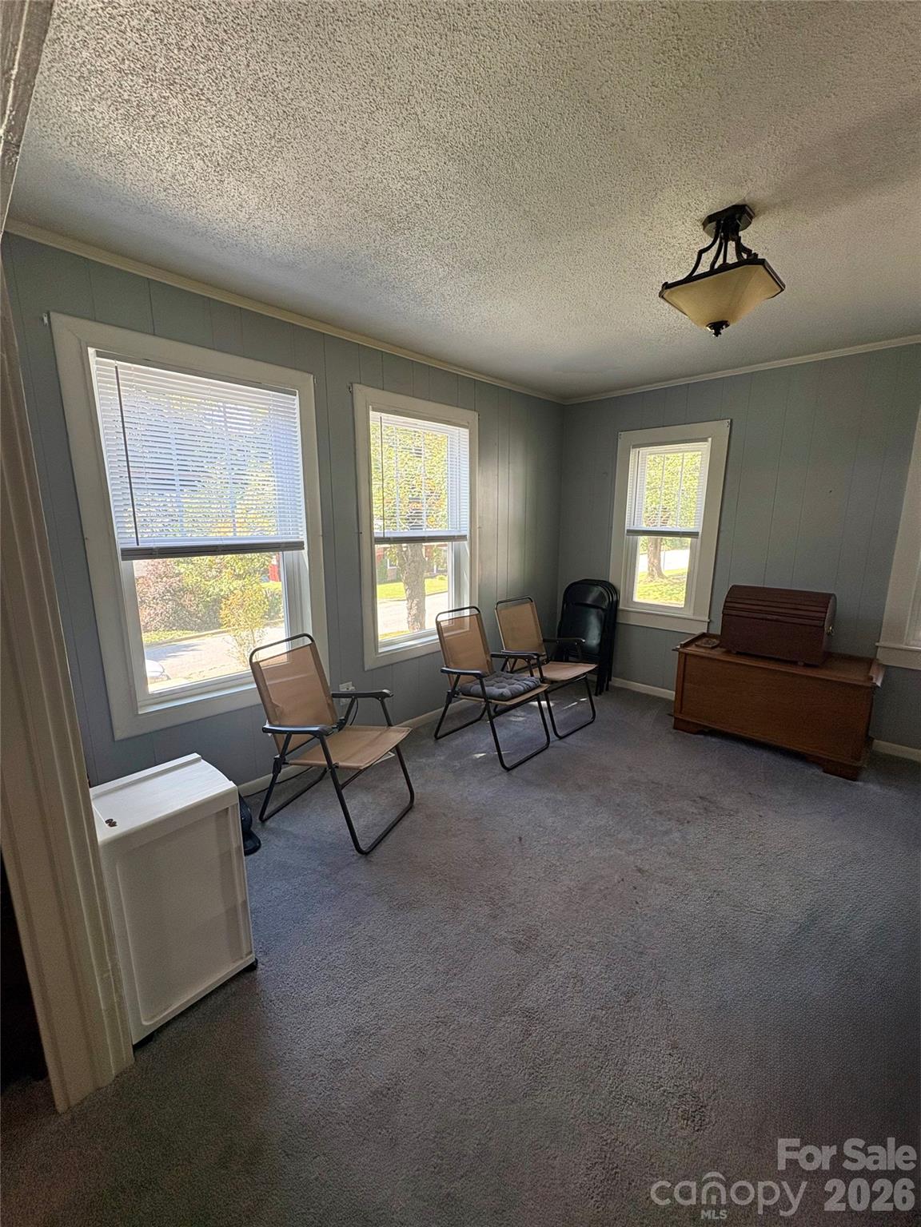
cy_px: 614
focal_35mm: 14
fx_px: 497
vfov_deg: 102.1
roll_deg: -0.5
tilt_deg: -10.7
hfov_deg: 85.7
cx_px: 460
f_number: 2.2
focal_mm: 2.22
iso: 125
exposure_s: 1/99
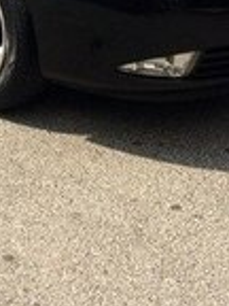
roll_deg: -1.0
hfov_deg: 14.6
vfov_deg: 18.8
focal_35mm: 100
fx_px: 882
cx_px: 13
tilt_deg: -11.7
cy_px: -40
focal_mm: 4.15
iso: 32
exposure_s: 1/1866
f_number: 2.2
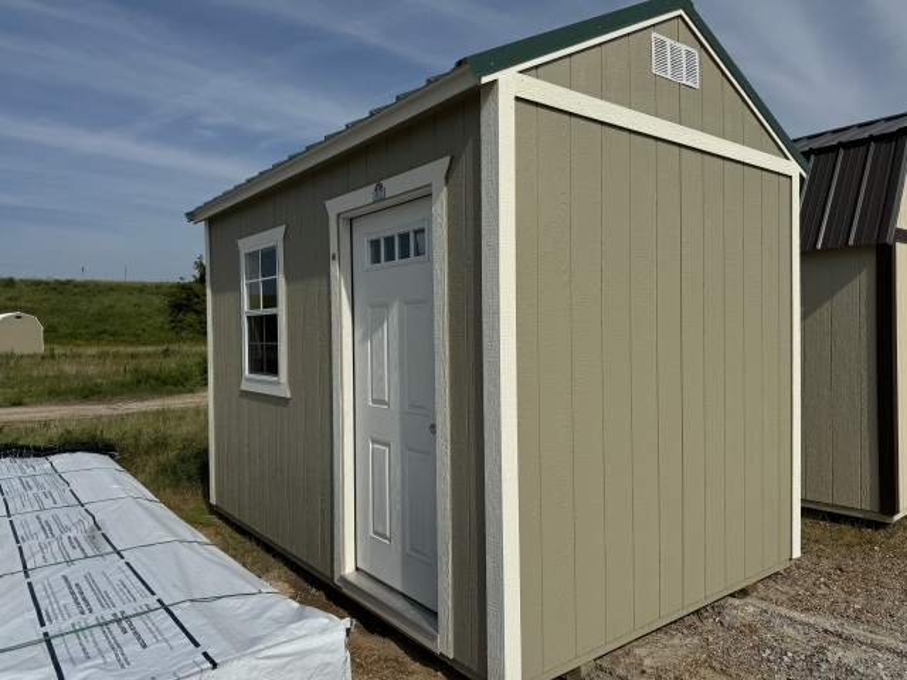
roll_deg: -1.7
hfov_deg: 71.6
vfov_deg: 56.8
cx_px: 454
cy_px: 340
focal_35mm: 24
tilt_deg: +1.1
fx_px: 629
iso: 80
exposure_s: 1/12346
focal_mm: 6.76
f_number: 1.78
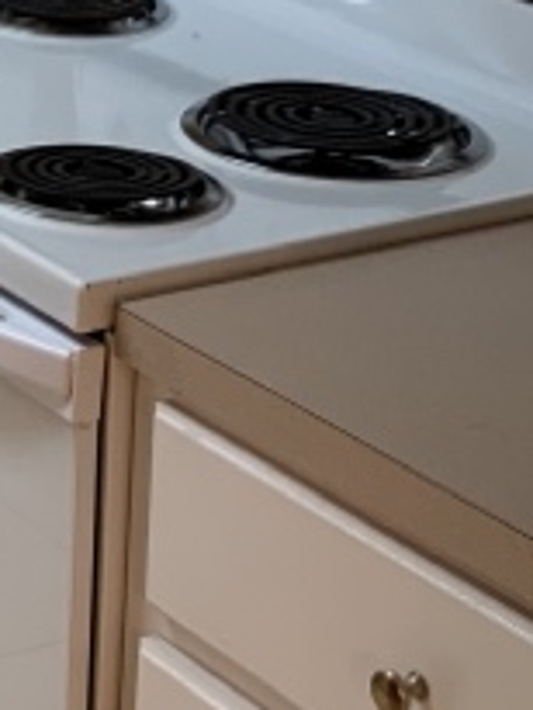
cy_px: -73
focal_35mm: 130
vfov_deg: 14.8
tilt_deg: -13.0
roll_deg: +1.6
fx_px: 2666
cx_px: -547
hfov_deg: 10.5
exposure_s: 1/60
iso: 64
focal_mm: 4.25
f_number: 1.8
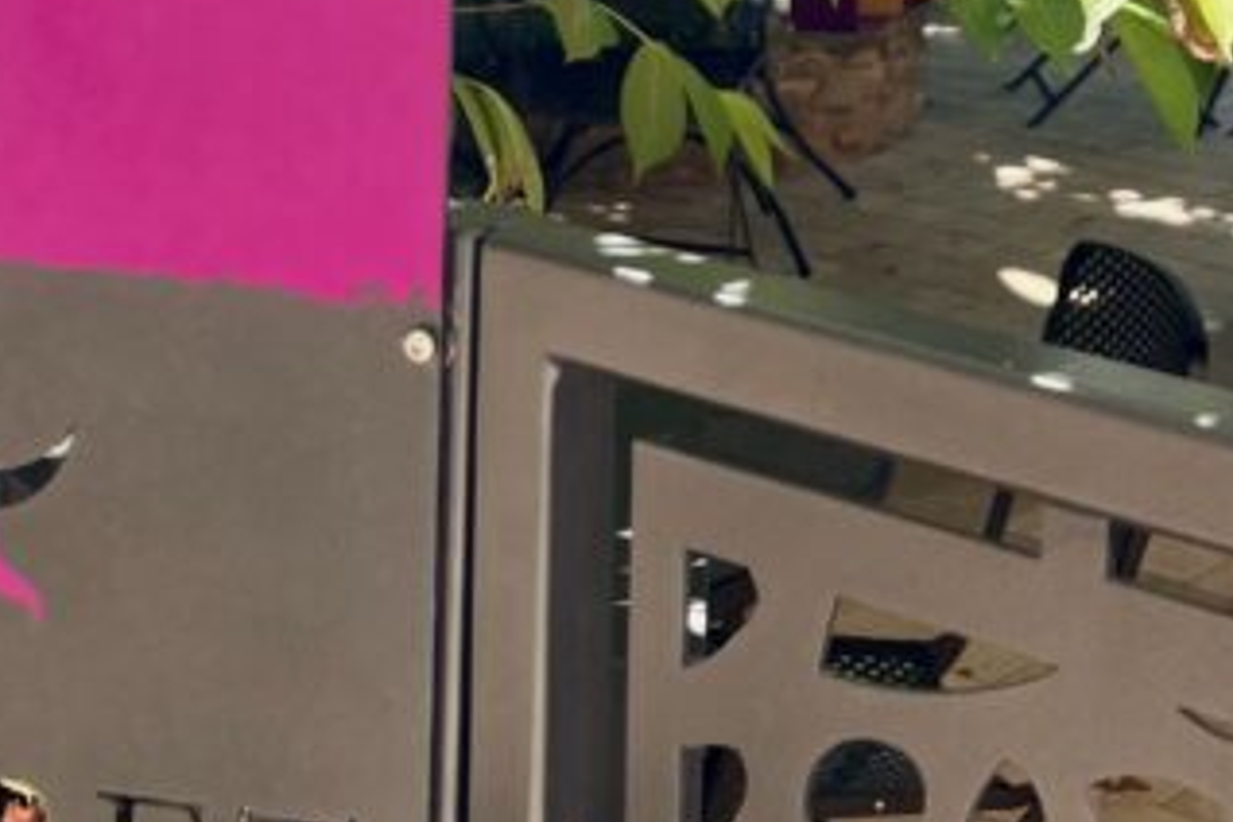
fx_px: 2980
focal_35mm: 87
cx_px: 1090
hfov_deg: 22.8
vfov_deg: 14.6
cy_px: -434
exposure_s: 1/592
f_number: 1.6
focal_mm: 5.1
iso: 50
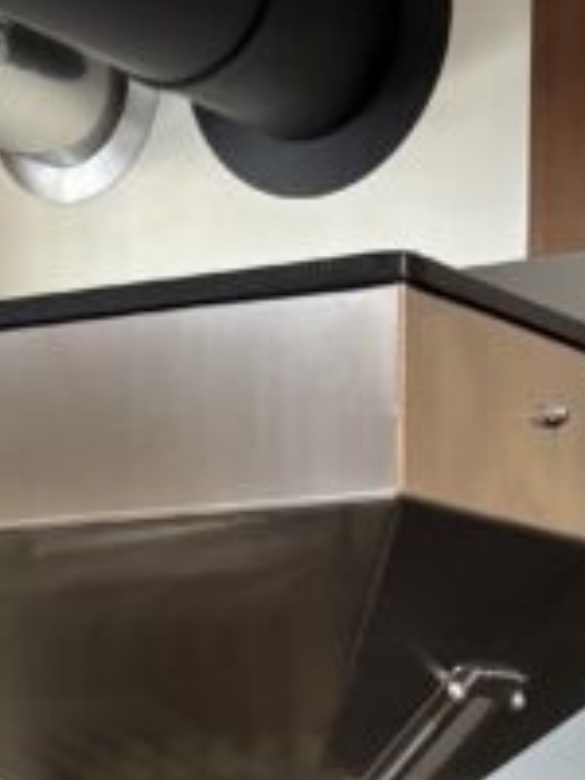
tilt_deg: -13.3
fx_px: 2997
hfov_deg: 11.1
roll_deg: +0.6
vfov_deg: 12.6
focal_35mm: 133
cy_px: 1665
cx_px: 176
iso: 125
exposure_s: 1/60
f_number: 1.6
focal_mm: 5.96
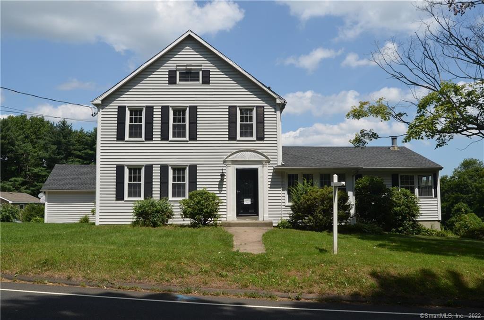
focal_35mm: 33
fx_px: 443
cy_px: 160
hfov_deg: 57.3
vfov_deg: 39.8
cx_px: 242
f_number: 10
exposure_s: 1/200
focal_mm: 22
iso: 100
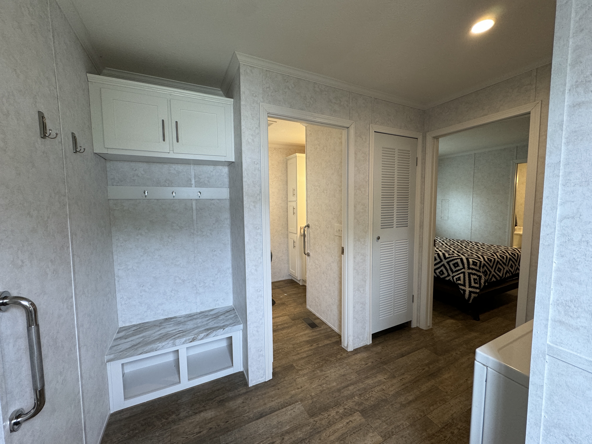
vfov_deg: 85.7
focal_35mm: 14
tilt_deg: -5.5
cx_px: 296
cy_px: 222
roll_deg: +0.3
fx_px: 239
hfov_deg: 102.1
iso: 160
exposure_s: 1/120
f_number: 2.2
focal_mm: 2.22
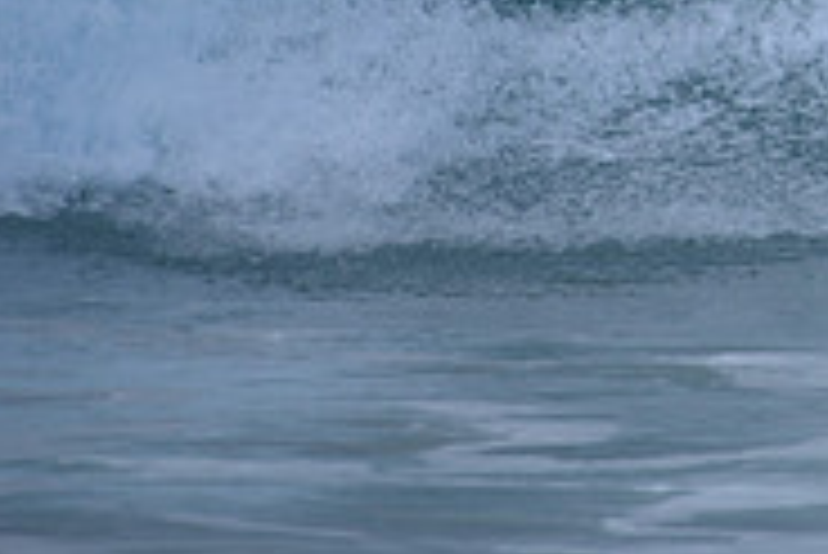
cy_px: -218
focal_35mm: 1597
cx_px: 1292
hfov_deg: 1.3
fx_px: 36759
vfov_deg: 0.9
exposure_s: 1/800
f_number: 5.6
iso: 140
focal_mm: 500
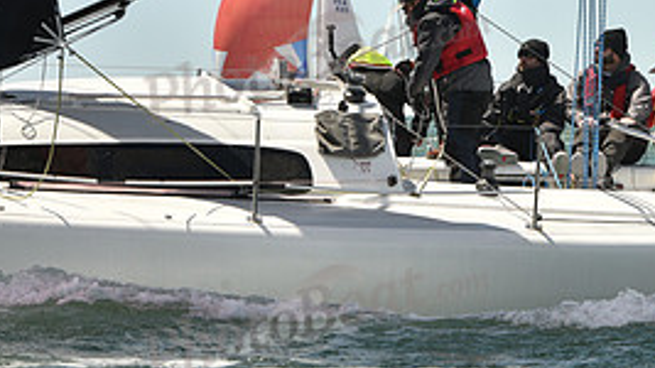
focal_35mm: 250
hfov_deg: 8.6
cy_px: 153
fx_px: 4341
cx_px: 618
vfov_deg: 4.9
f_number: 9
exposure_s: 1/800
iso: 320
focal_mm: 110
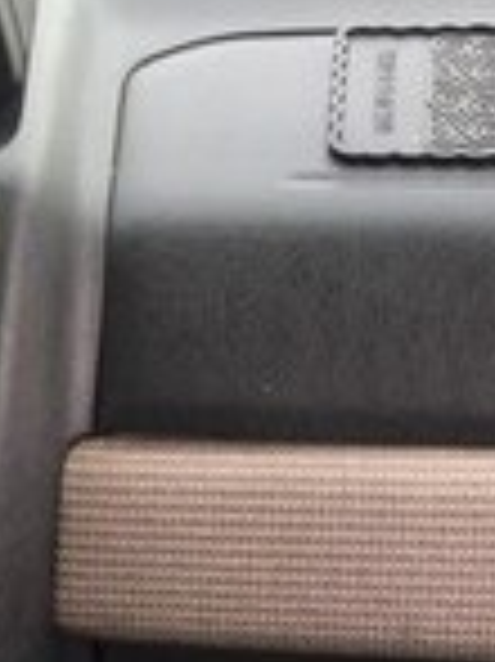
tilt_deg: -30.4
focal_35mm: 130
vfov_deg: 15.0
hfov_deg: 10.5
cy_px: 574
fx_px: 2482
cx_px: -486
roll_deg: +10.1
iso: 32
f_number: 2.2
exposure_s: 1/100
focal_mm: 4.15
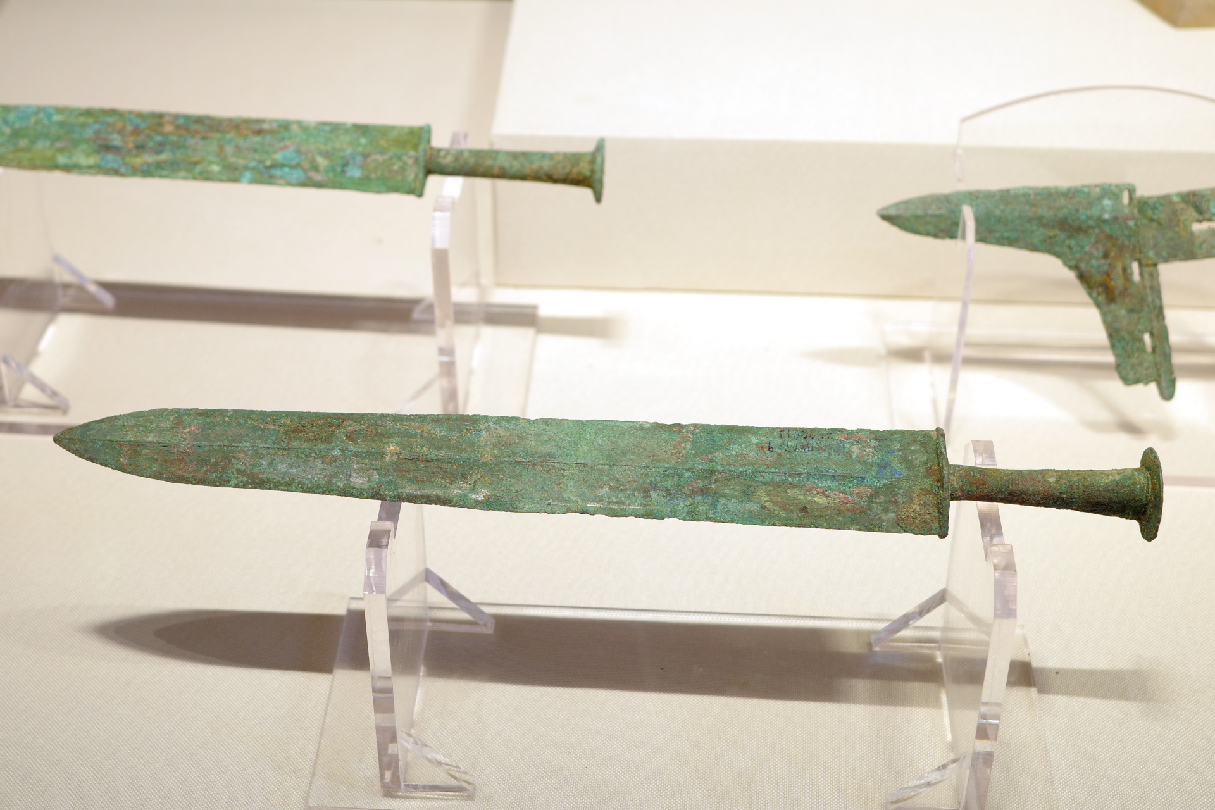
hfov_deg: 48.5
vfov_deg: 33.4
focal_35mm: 40
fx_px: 1350
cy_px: 405
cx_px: 608
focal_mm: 26
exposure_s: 1/60
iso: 200
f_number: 2.8
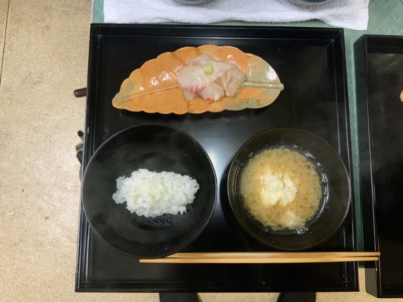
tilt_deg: -81.7
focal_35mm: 29
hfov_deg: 61.7
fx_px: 338
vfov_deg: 48.2
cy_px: 151
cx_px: 202
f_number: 1.8
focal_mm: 3
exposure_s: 1/50
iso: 200
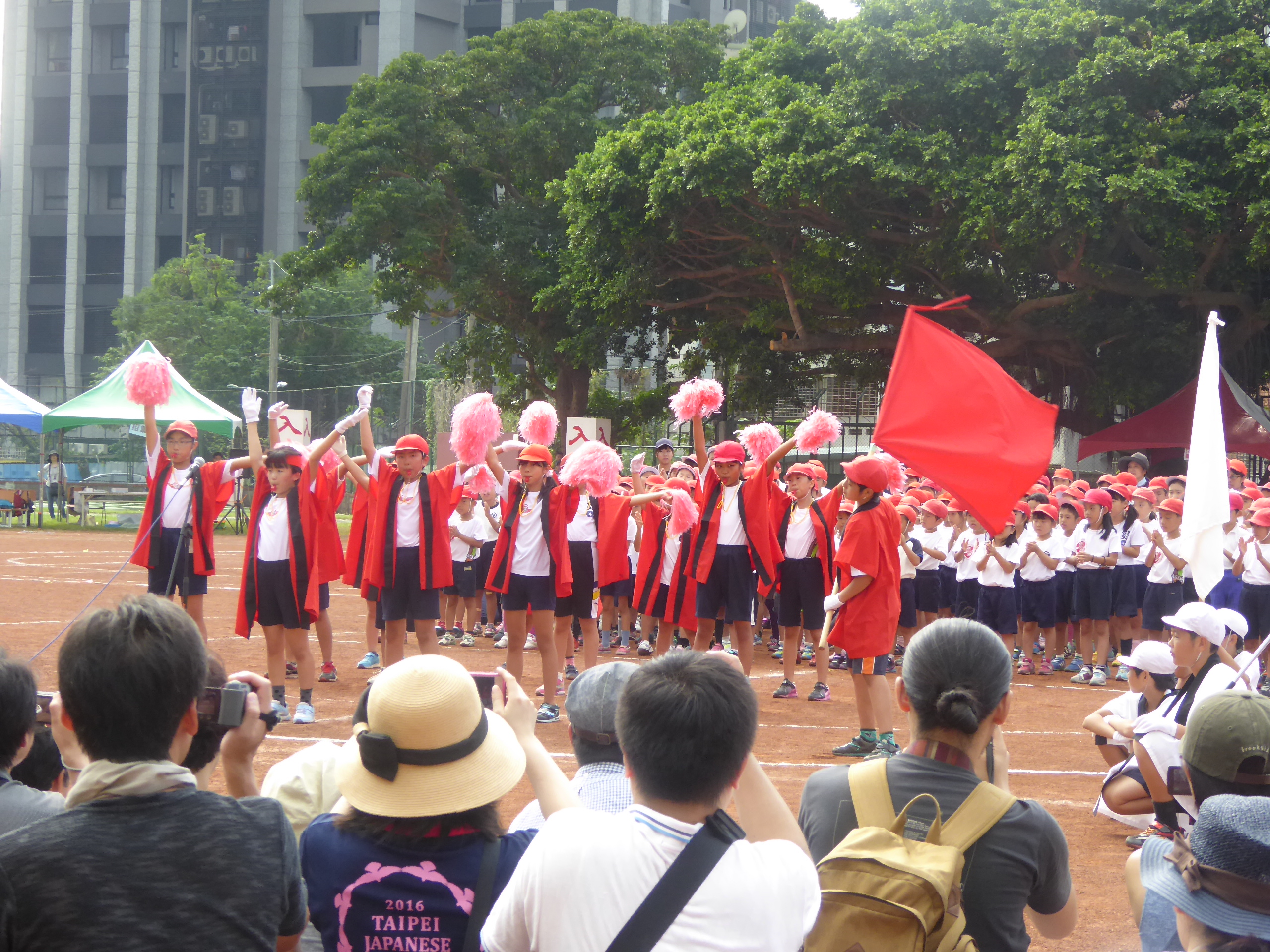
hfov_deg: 21.5
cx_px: 635
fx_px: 3339
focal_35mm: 91
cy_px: 476
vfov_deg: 16.2
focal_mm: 15
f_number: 4.8
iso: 200
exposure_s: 1/200
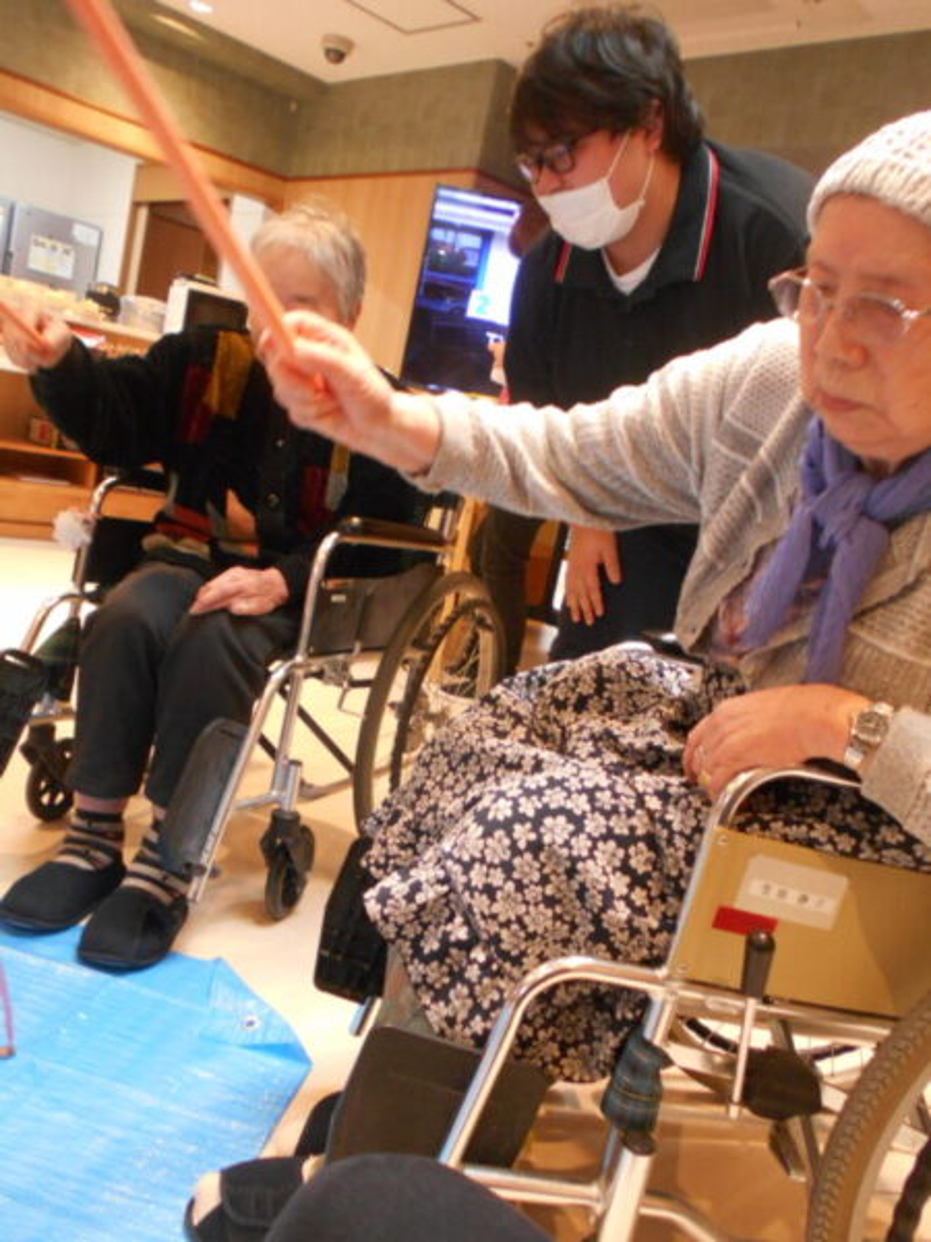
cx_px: 466
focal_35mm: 30
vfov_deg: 60.0
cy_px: 621
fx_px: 1076
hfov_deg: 46.8
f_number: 3.4
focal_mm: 5.1
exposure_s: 1/30
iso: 400
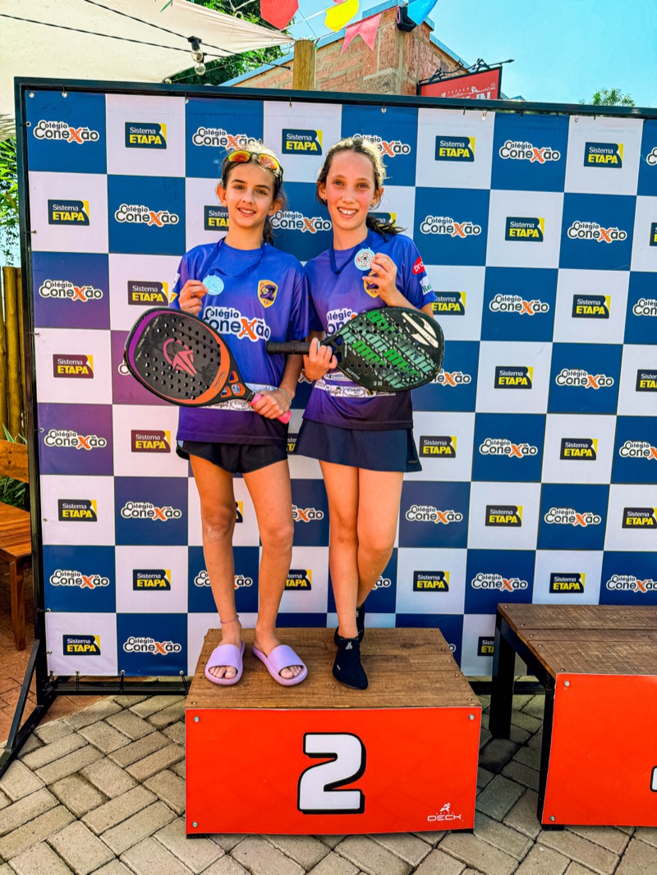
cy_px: 438
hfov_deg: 56.8
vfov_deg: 71.6
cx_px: 328
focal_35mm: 24
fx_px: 607
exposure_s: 1/950
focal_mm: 6.76
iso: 80
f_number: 1.8
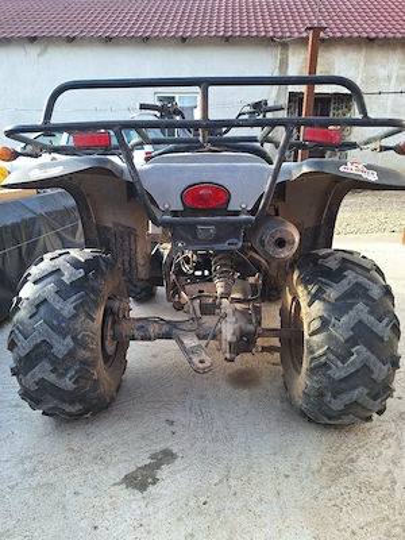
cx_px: 202
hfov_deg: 58.9
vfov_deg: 73.9
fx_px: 359
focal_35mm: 23
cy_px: 270
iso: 40
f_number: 1.8
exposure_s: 1/213
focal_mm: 5.54
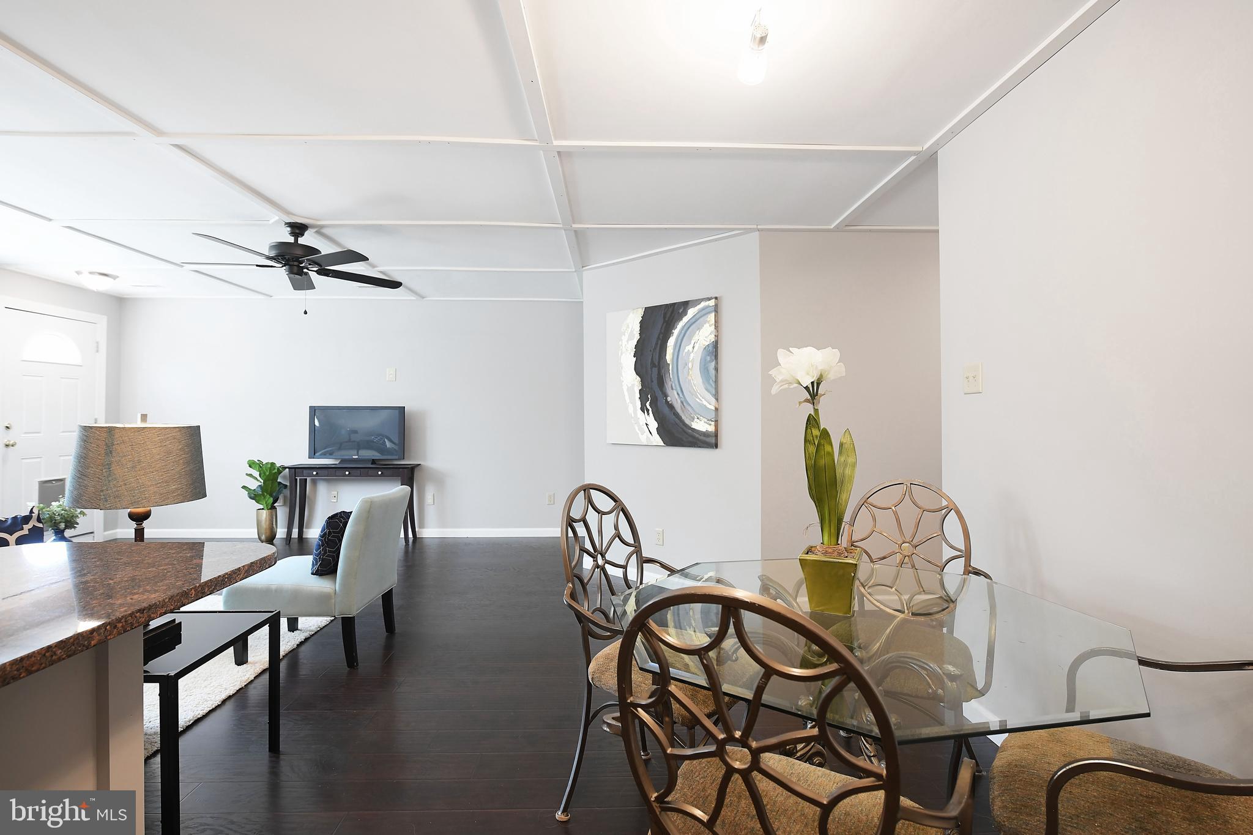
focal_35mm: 17
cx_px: 626
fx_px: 592
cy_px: 418
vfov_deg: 70.4
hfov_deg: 93.3
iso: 4000
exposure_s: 1/100
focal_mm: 17
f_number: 5.6
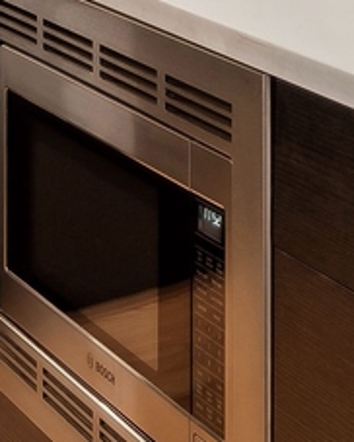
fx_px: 1491
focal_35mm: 114
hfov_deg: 12.6
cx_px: 598
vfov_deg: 14.5
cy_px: -382
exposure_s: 1/4
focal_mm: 17
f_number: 9.5
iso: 200
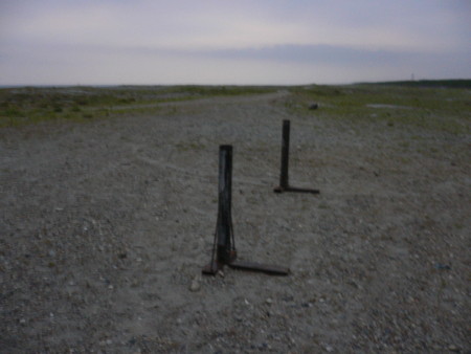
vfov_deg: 40.7
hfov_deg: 52.6
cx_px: 236
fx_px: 476
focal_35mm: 35
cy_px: 177
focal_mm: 5.8
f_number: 2.8
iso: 200
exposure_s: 1/8
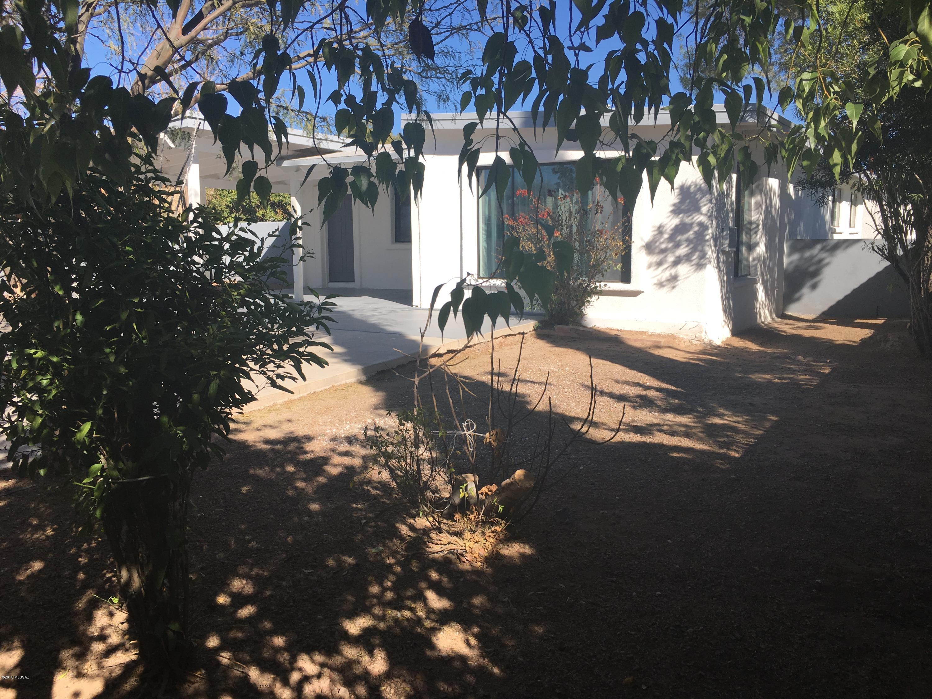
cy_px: 350
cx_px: 466
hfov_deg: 61.7
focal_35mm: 29
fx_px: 781
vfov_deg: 48.2
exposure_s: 1/1148
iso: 25
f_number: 2.2
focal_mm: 4.15
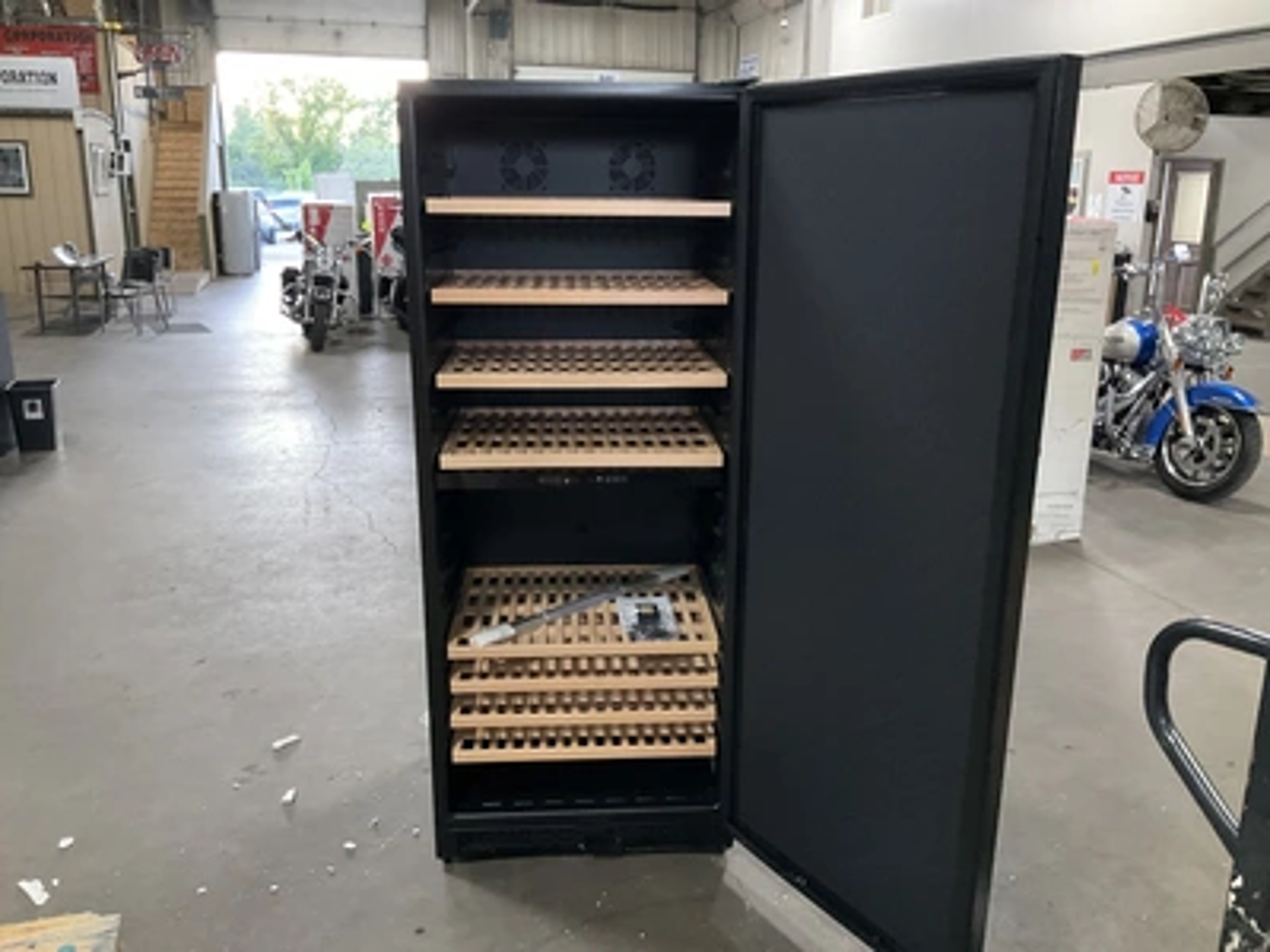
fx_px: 1064
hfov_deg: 61.7
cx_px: 635
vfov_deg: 48.2
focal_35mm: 29
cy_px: 476
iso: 320
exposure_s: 1/40
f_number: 1.8
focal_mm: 3
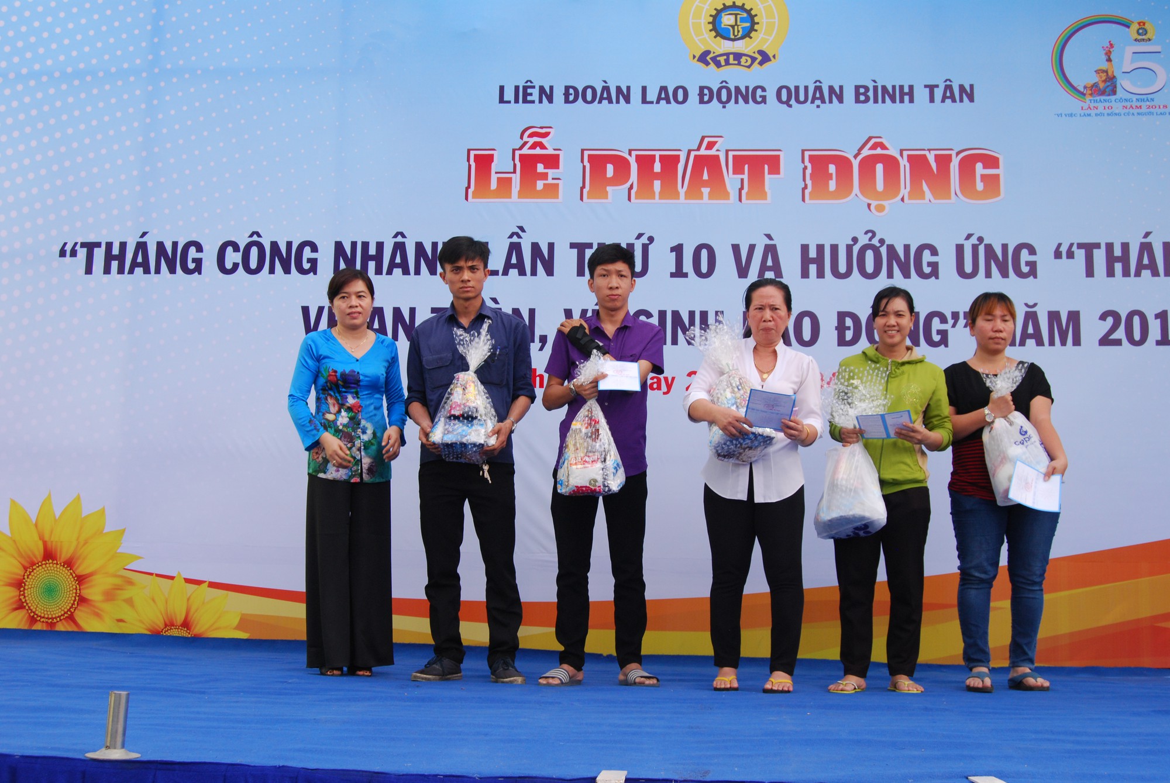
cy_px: 392
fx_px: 1367
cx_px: 585
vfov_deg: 32.0
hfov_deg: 46.3
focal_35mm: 42
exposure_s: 1/200
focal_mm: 28
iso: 400
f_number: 7.1
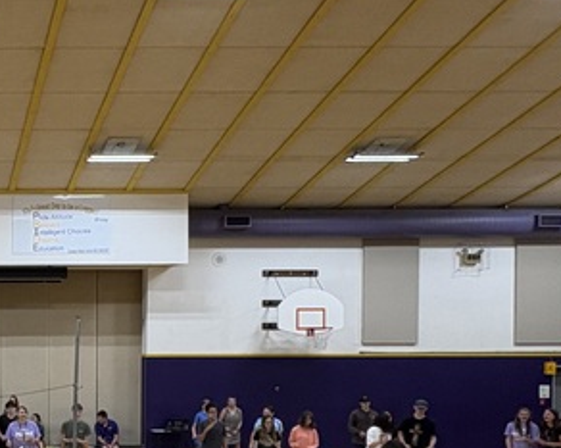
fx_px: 796
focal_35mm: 48
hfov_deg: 32.9
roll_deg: +0.1
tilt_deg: -0.3
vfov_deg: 30.7
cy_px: 350
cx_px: -88
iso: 250
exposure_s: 1/99
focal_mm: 2.22
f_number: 2.2
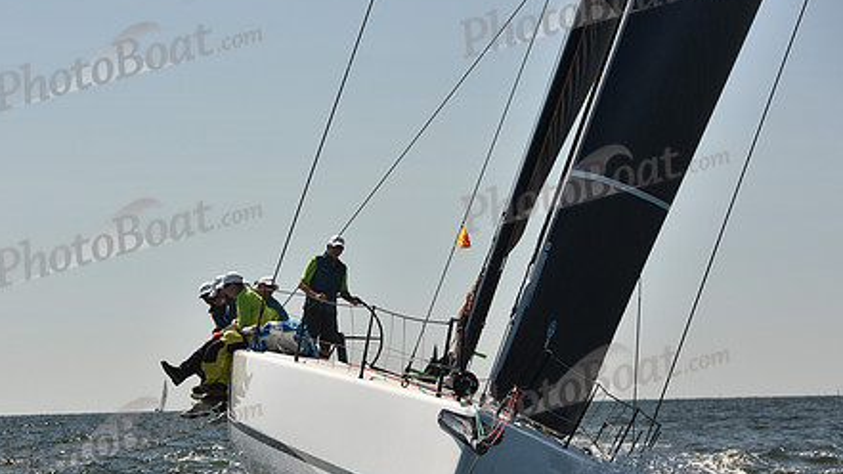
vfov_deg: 7.6
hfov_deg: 13.4
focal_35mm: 160
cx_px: 363
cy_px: 311
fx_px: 3576
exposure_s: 1/800
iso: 250
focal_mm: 116
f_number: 5.6
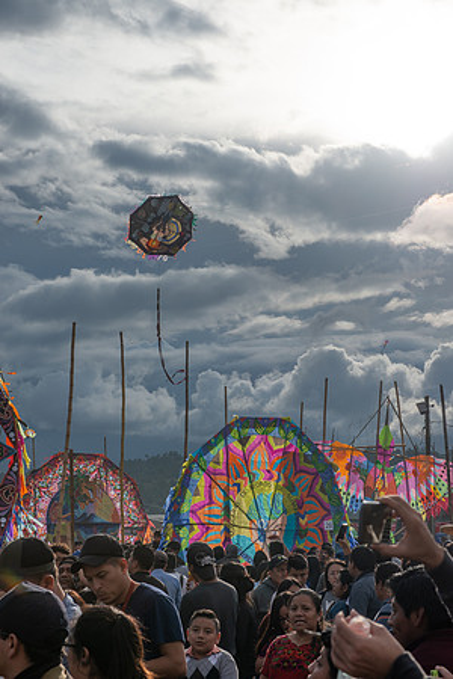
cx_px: 226
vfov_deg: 28.8
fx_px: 1321
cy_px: 340
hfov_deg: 19.5
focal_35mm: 70
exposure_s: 1/640
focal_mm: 70
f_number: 11
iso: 200
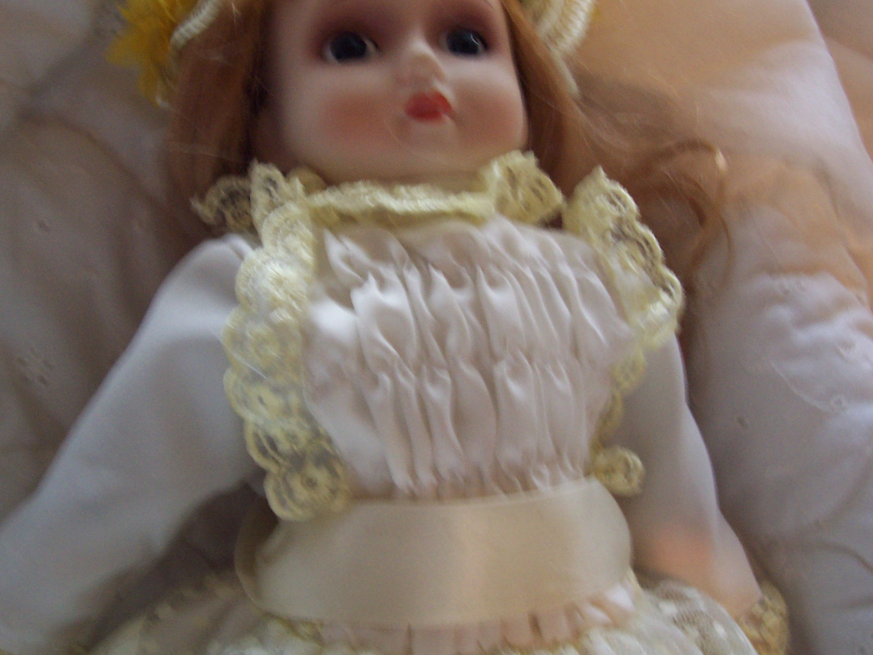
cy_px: 330
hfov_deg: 49.0
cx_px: 443
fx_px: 958
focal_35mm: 38
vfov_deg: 37.7
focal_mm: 5.6
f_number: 2.8
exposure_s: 1/10
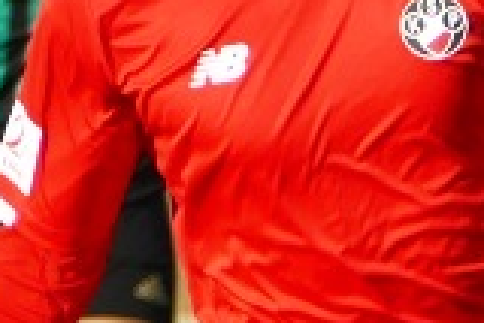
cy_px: 560
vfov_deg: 0.5
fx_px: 38297
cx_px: 877
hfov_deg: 0.7
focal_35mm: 2846
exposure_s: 1/1000
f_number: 4
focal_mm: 144.27
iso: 125
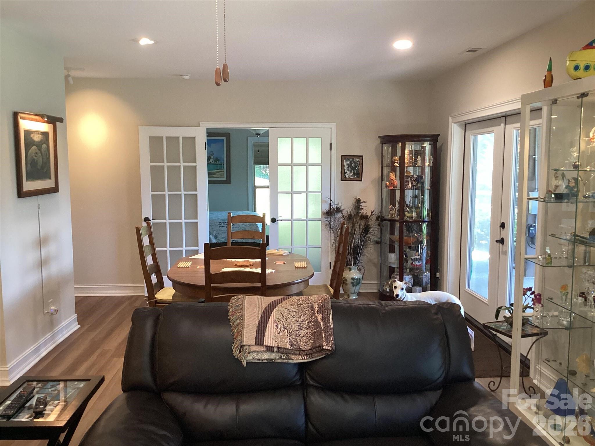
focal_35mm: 31
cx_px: 298
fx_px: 533
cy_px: 223
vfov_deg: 45.4
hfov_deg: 58.4
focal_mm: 3.3
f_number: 2.4
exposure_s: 1/50
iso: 160
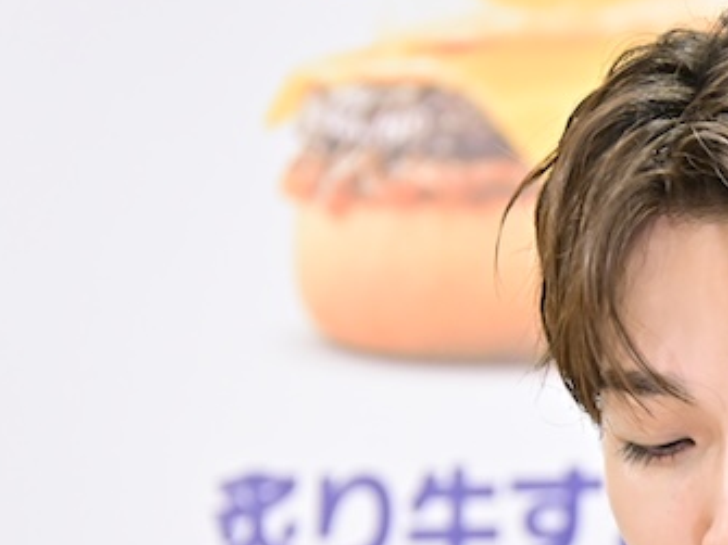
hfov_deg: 3.4
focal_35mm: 574
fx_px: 12067
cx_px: 971
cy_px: 592
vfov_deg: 2.6
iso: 4000
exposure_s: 1/125
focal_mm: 200
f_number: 6.3
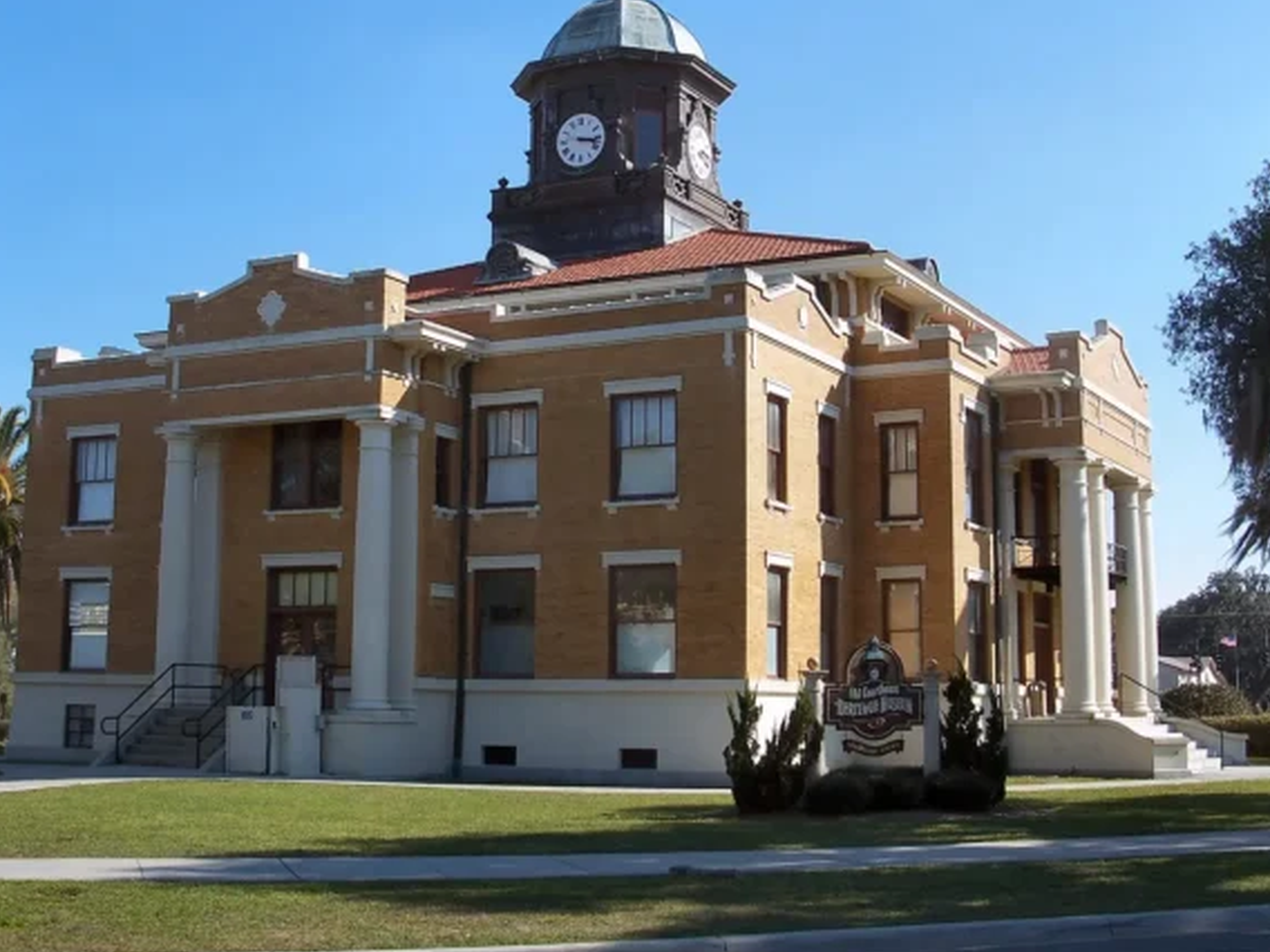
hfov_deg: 38.2
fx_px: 1834
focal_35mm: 50
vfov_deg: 29.0
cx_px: 579
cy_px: 349
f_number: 4
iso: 64
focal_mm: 7.8
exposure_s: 1/400
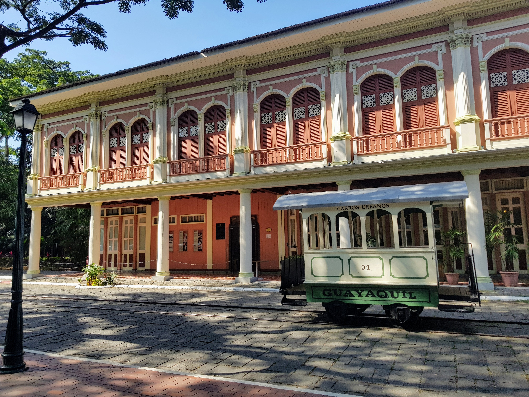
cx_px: 264
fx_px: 397
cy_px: 198
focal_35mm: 26
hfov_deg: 67.3
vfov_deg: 53.1
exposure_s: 1/1308
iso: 40
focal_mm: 4.2
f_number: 1.7
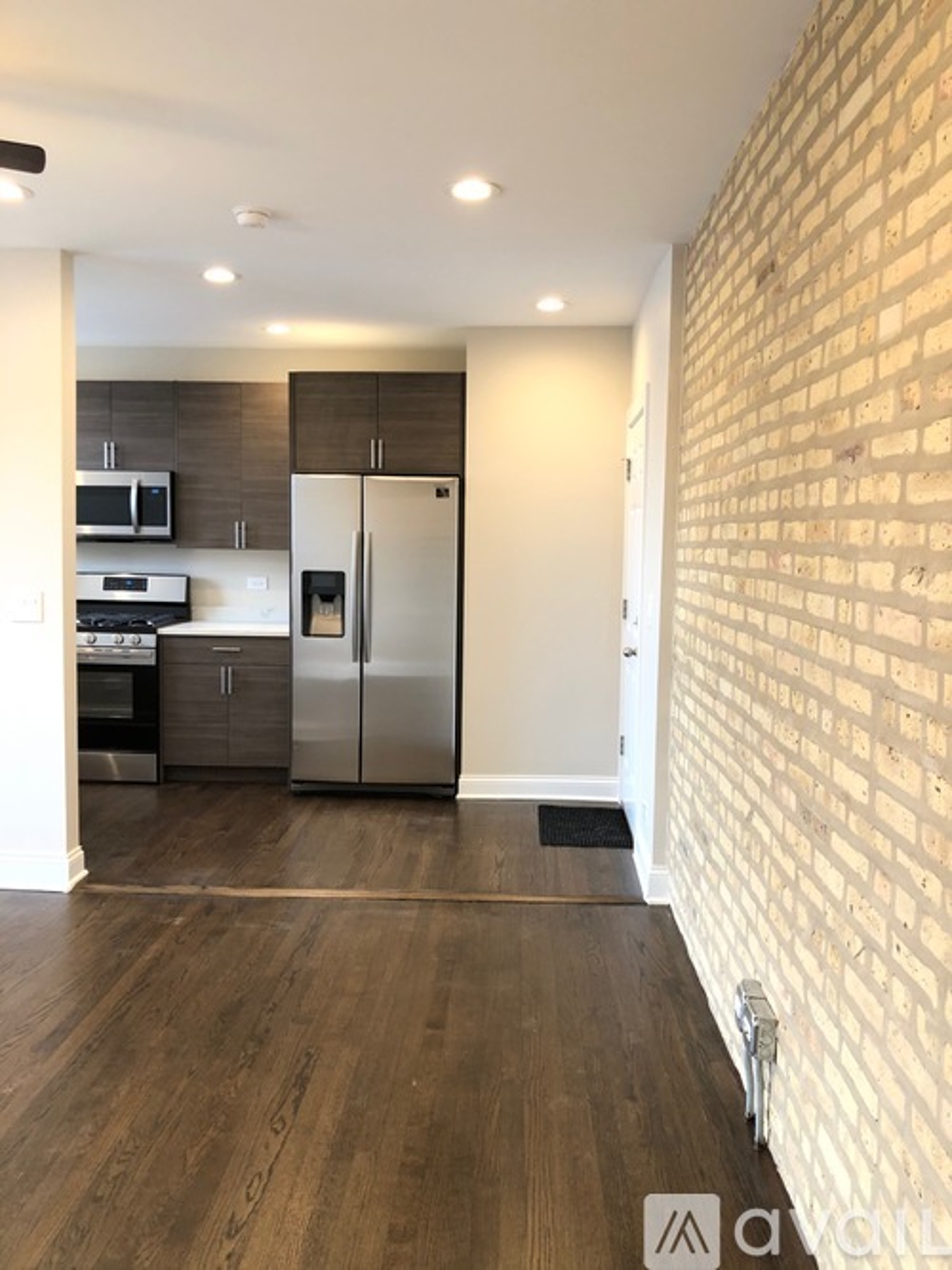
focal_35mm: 28
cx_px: 476
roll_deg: -1.3
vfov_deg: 63.5
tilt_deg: -1.9
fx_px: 1027
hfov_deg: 49.7
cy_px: 635
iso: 32
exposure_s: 1/24
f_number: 1.8
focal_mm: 4
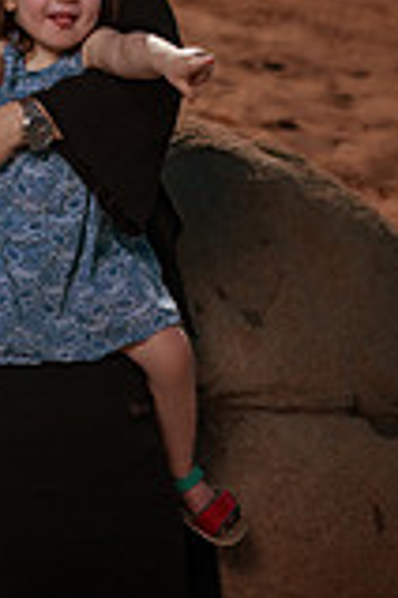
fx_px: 1642
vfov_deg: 20.5
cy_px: 188
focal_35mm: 99
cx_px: -124
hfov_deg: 13.3
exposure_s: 1/8000
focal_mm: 35
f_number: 2
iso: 50
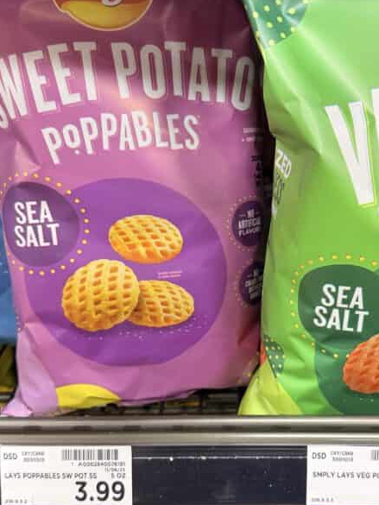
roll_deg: +0.1
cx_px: 250
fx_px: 613
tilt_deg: -31.2
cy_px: 273
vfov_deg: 44.7
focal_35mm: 42
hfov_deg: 34.1
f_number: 1.78
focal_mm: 6.76
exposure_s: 1/60
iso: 250
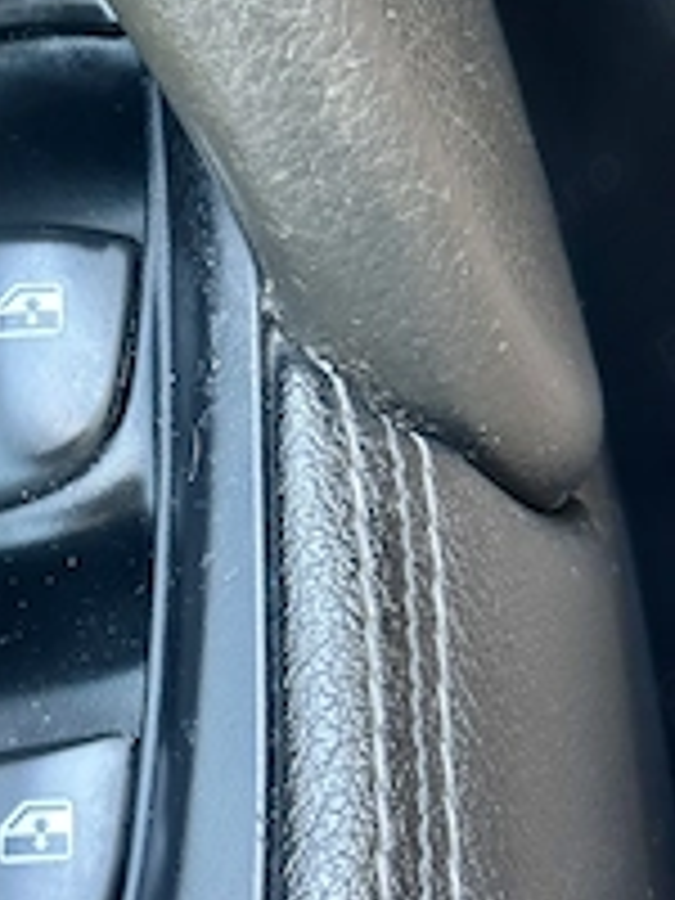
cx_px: 4
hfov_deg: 15.1
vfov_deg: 20.4
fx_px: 2496
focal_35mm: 96
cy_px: 333
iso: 320
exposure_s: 1/40
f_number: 1.78
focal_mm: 6.86
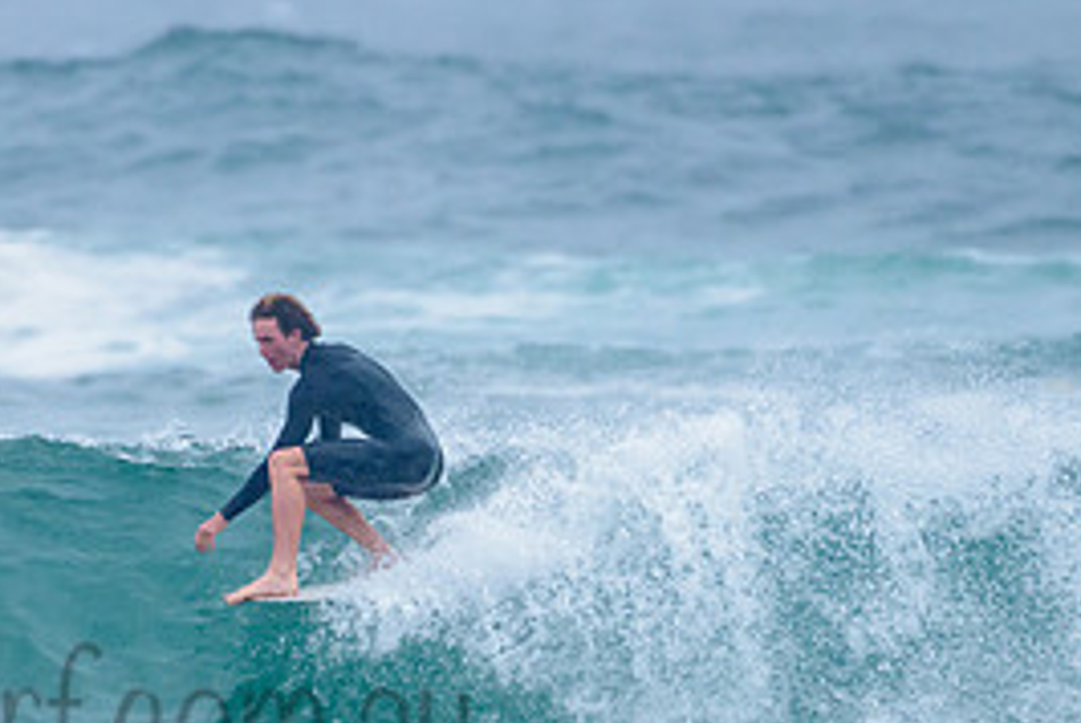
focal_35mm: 1335
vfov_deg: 1.0
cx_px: 257
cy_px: 525
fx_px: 40130
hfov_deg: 1.5
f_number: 5.6
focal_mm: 500
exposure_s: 1/1250
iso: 1600
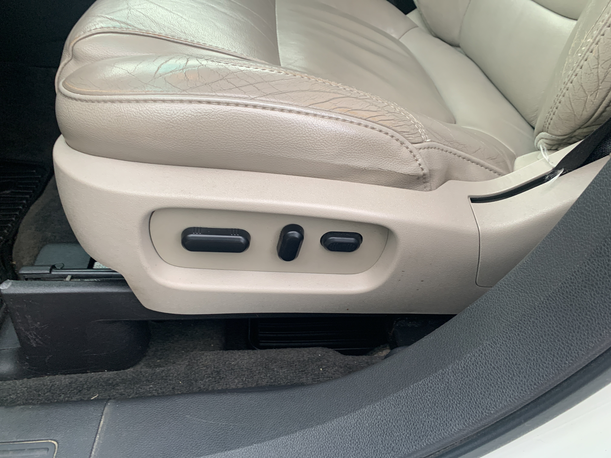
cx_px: 306
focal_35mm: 26
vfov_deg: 53.1
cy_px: 229
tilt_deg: -37.6
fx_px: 459
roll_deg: -6.9
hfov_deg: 67.3
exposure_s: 1/82
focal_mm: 4.25
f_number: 1.8
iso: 100
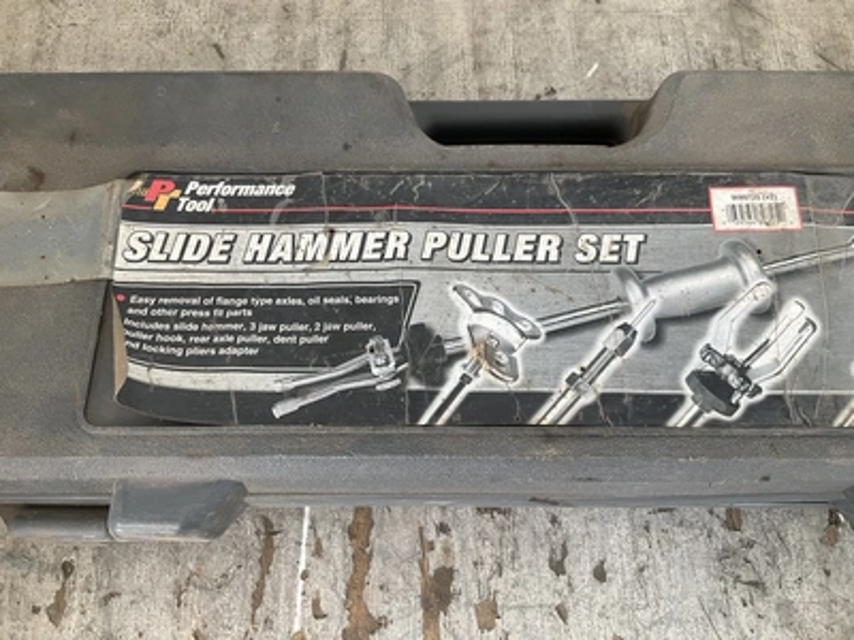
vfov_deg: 48.2
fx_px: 715
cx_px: 427
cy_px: 320
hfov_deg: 61.7
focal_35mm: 29
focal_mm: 3
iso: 32
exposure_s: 1/122
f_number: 1.8
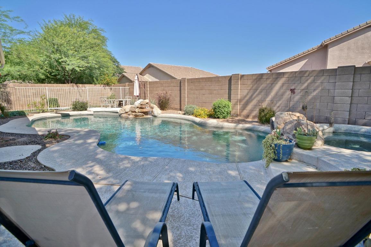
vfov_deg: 53.1
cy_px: 124
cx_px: 186
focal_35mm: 24
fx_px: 247
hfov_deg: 73.8
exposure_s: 1/320
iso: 100
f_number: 6.3
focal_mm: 16
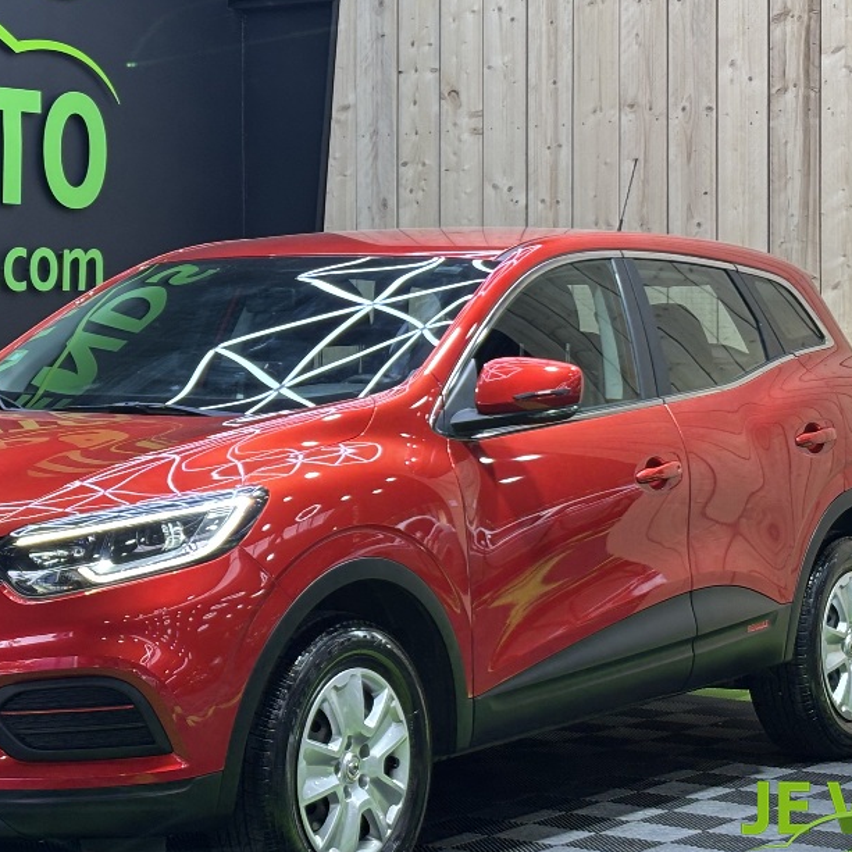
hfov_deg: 18.0
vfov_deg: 18.1
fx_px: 2673
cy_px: 275
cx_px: 182
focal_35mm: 96
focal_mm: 5.96
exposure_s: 1/50
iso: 40
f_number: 1.6
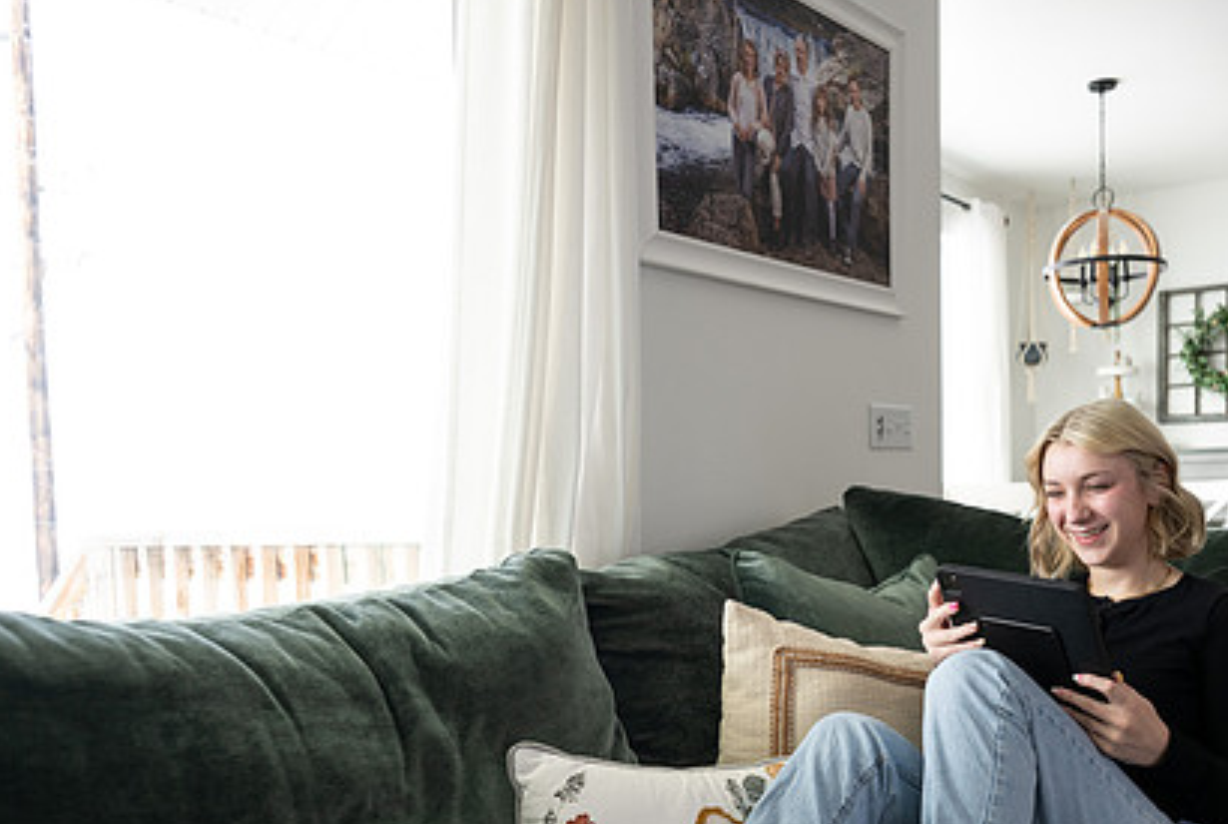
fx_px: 1162
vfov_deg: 38.5
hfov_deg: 54.7
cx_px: 809
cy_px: 560
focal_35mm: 34
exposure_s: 1/250
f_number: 2.8
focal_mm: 24
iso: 200
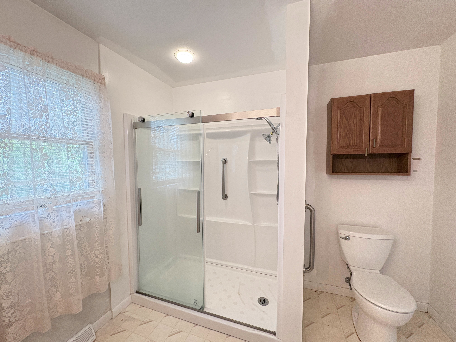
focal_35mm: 14
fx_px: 184
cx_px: 228
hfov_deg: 102.1
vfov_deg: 85.7
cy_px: 171
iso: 400
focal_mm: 2.22
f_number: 2.2
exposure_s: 1/60
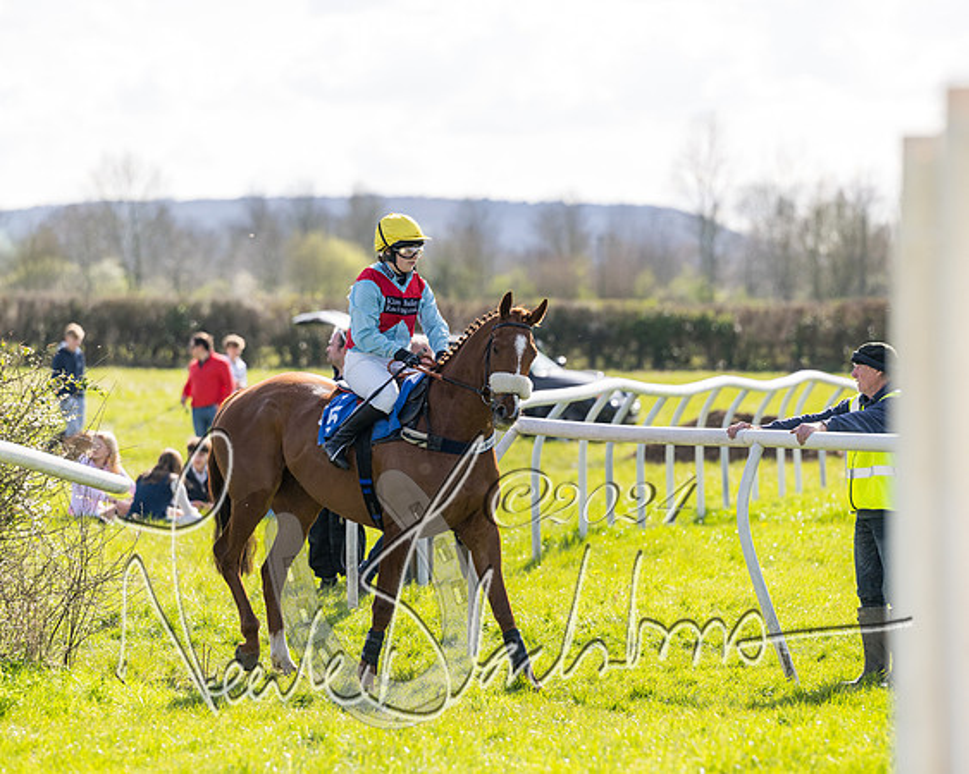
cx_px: 484
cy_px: 387
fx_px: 6457
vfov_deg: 6.9
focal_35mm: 225
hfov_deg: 8.6
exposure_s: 1/2000
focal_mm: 200
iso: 400
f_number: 4
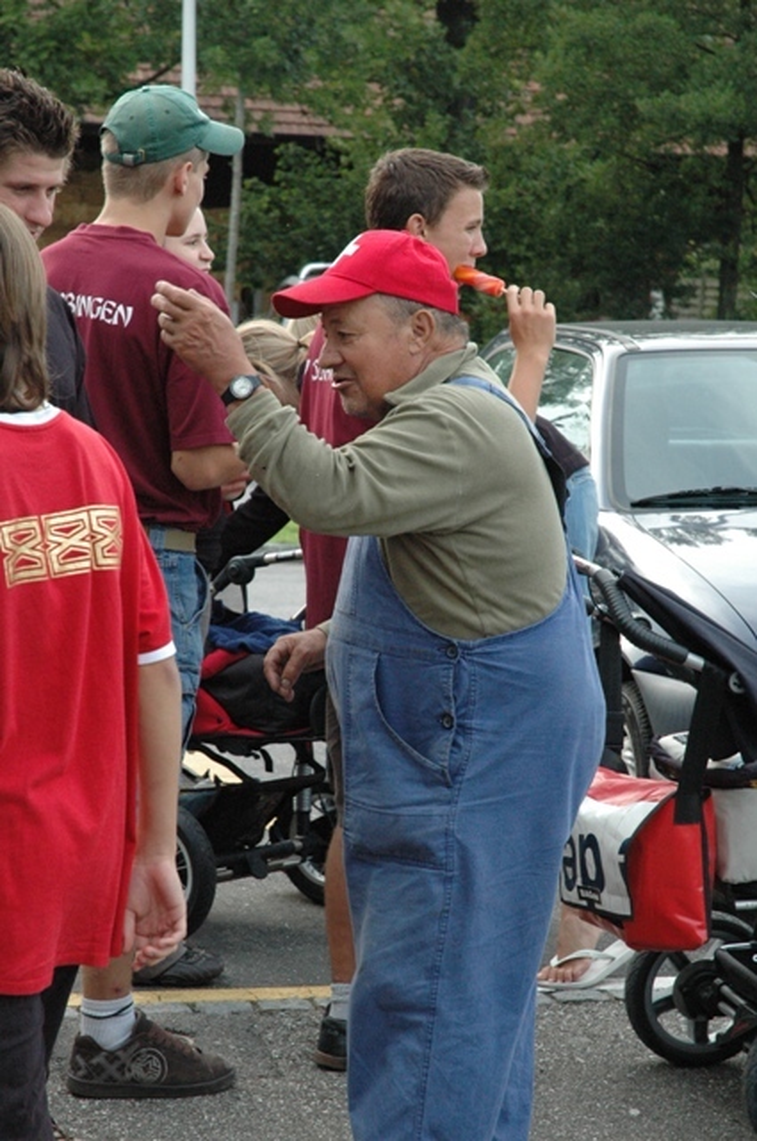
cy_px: 570
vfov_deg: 19.5
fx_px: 3321
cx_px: 378
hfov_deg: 13.0
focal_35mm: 105
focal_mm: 70
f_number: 9
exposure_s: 1/320
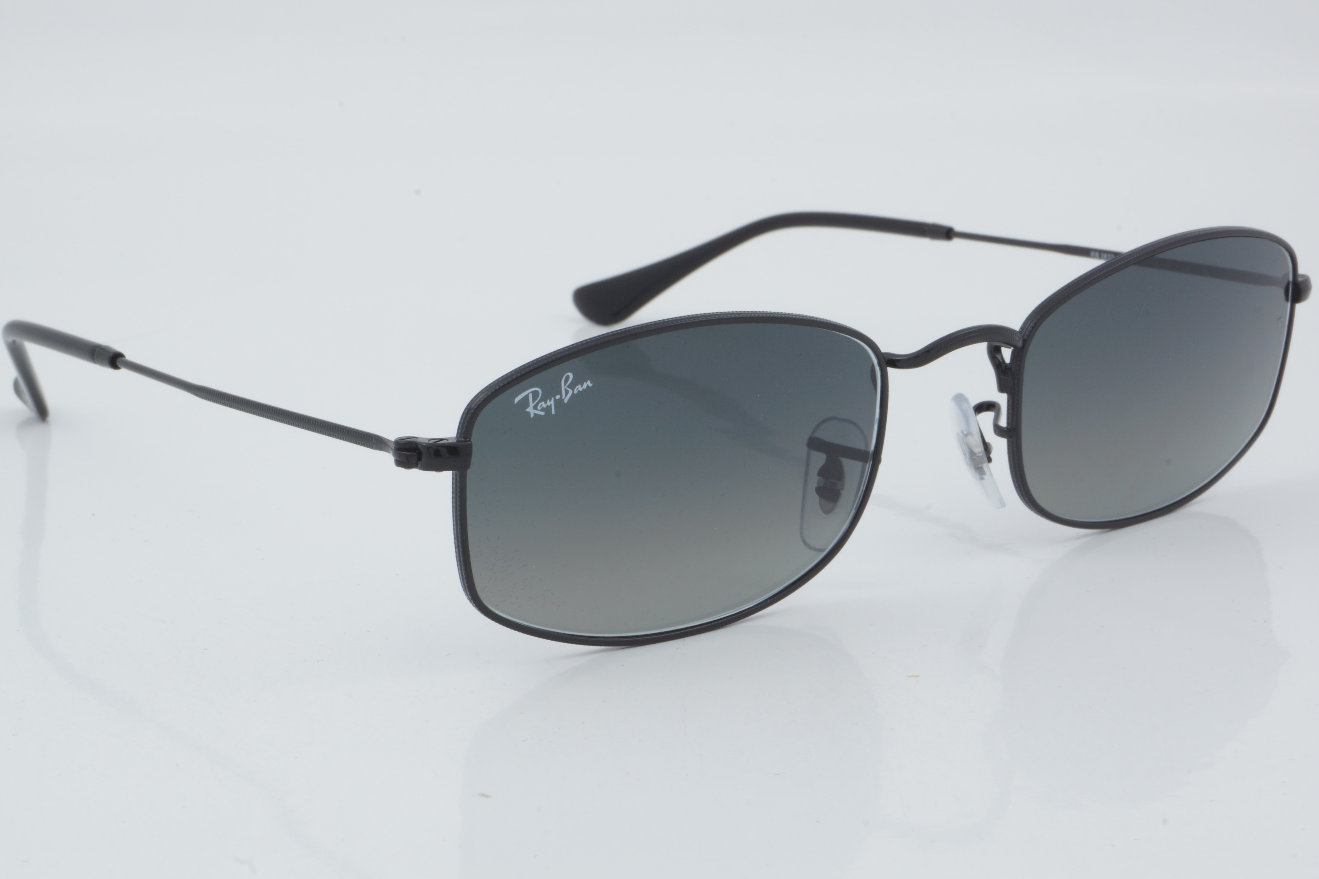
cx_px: 660
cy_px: 440
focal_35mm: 82
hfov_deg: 24.6
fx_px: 3022
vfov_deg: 16.6
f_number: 29
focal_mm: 55
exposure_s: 1/4
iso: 100
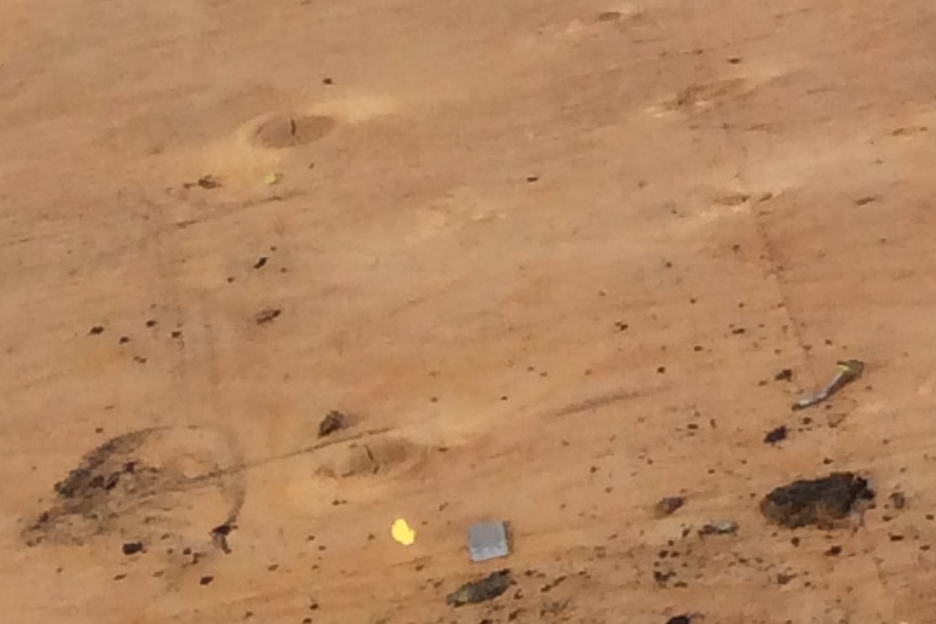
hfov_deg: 9.4
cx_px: 2407
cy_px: -1152
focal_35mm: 189
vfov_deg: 6.7
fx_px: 4912
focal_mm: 4.12
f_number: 2.2
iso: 32
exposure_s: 1/1709
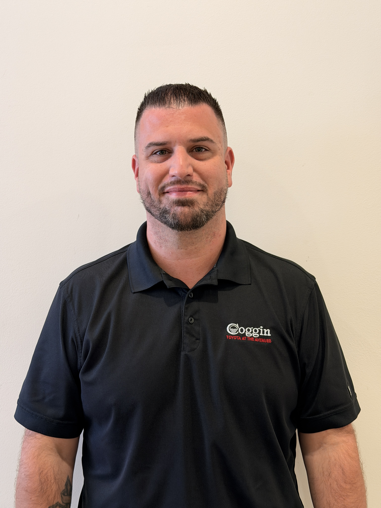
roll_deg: -1.5
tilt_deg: -2.6
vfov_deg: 39.7
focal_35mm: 48
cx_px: 190
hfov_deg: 30.3
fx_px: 704
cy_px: 254
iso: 160
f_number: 1.78
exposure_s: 1/60
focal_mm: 6.76
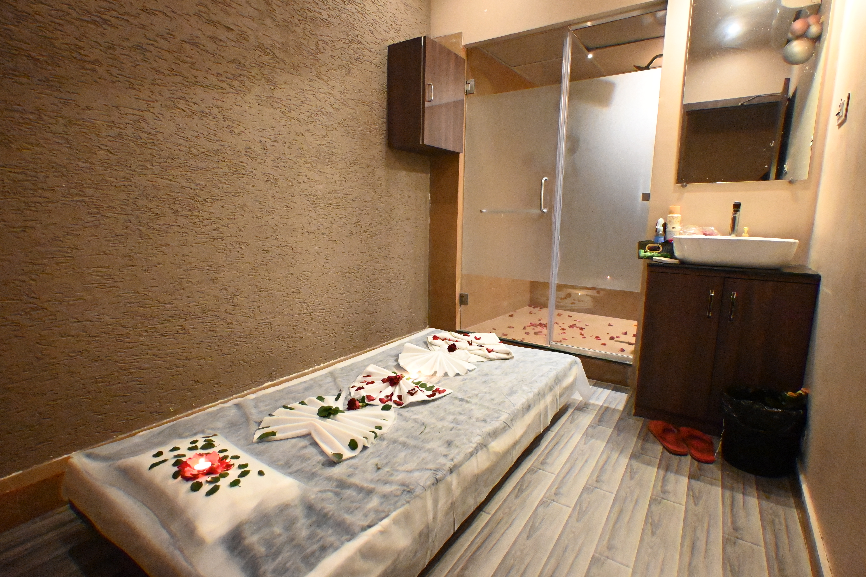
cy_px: 288
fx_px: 433
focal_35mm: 18
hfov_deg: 90.0
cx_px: 433
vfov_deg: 67.4
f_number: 3.5
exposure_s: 1/100
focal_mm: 12
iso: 16000
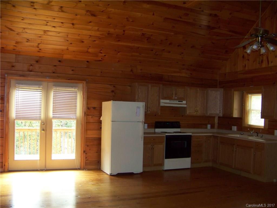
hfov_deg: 51.4
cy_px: 104
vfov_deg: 39.7
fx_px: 288
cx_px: 138
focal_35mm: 36
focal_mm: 5.85
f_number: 2.8
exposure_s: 1/30
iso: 200
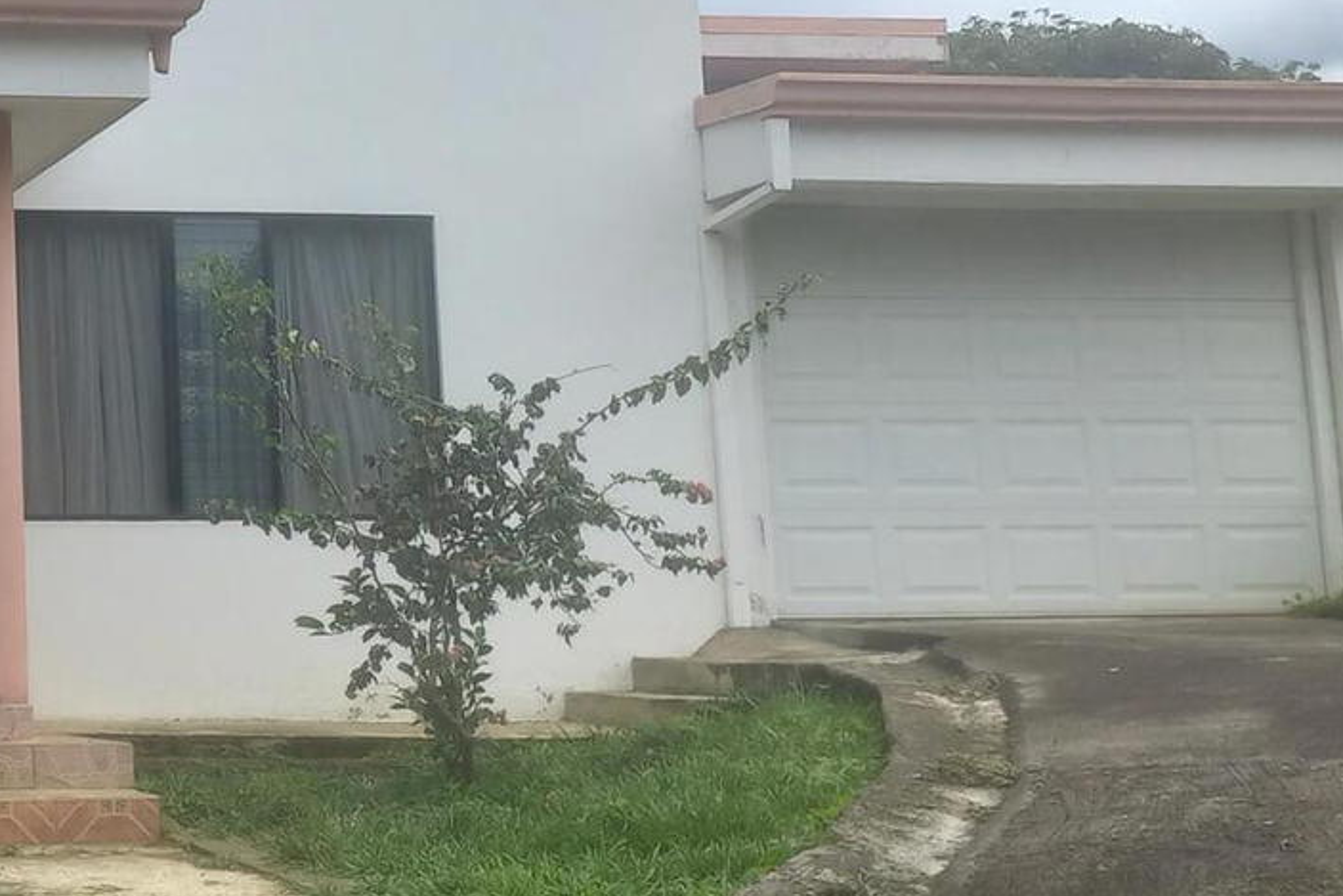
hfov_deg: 26.1
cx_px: -172
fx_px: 2649
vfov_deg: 19.0
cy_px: 208
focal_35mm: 71
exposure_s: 1/1992
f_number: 1.8
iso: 50
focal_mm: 4.65
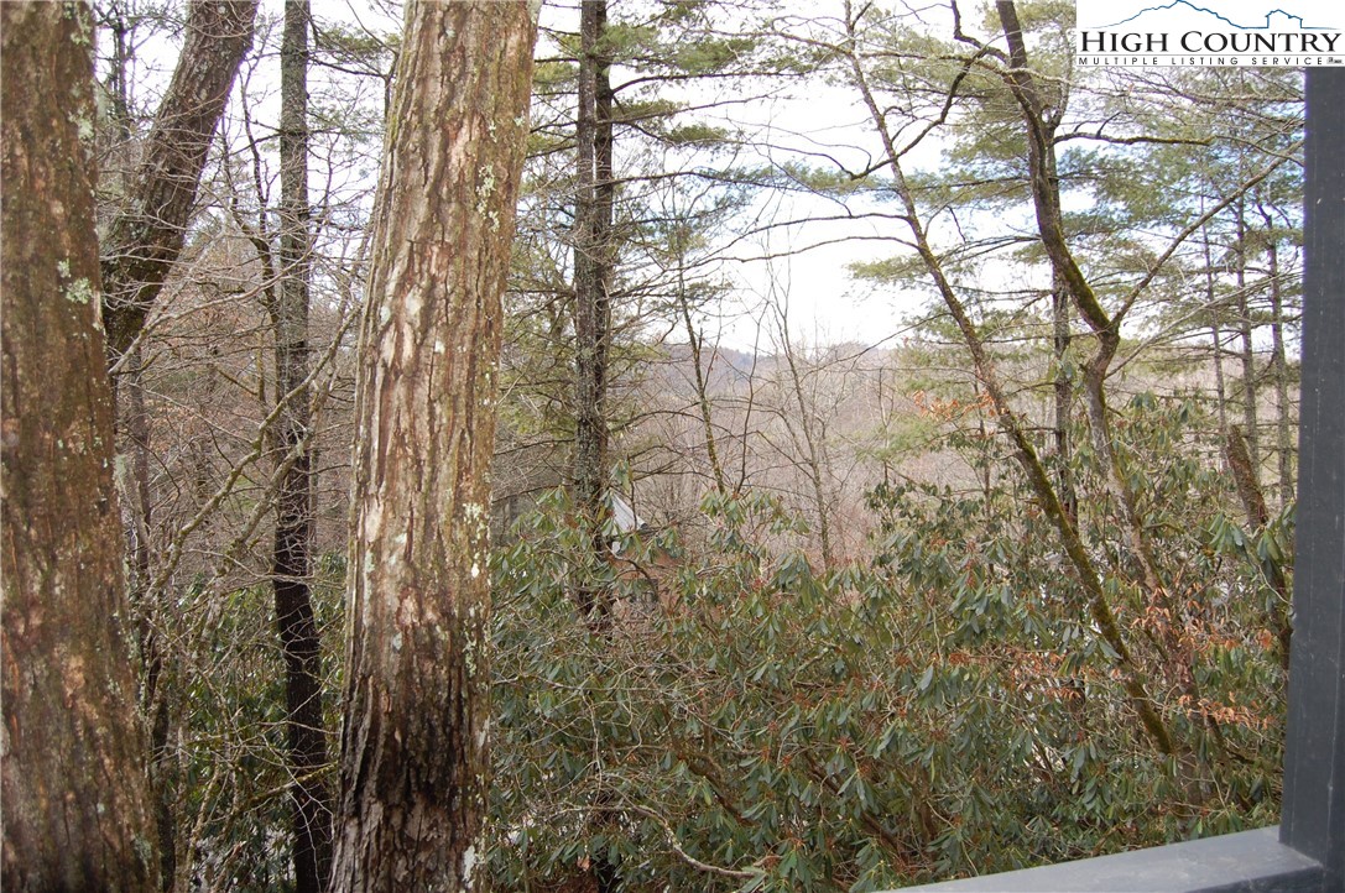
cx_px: 672
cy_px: 446
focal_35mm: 27
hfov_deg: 67.4
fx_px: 1008
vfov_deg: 47.8
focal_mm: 18
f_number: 5
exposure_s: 1/500
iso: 400
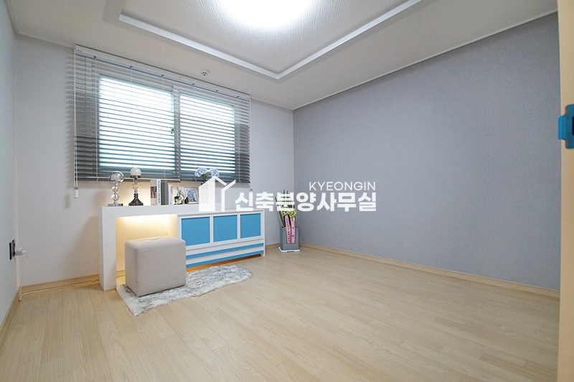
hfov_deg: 100.4
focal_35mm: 15
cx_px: 287
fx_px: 239
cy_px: 191
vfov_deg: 77.2
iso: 1600
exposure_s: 1/100
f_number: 5
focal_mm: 10
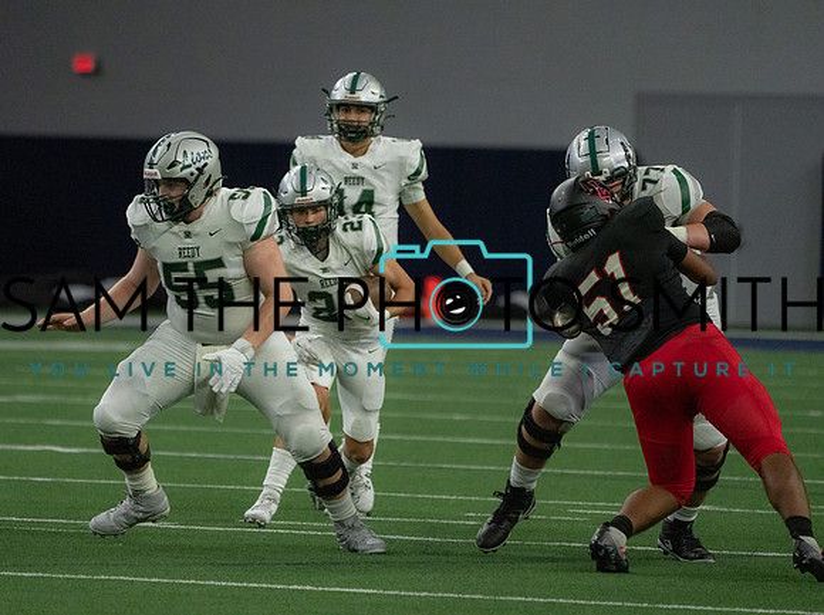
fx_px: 9838
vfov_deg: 3.6
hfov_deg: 4.8
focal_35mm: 414
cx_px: 341
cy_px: 293
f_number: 5.6
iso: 8000
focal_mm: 367
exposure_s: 1/1000
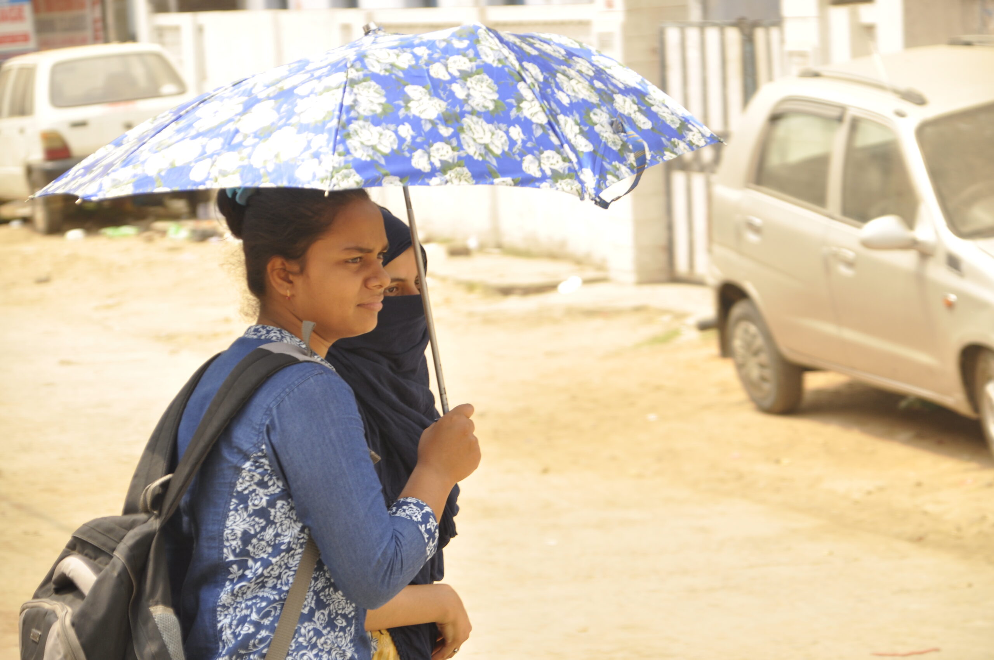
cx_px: 497
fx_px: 3805
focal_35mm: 138
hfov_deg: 14.9
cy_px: 330
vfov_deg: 9.9
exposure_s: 1/200
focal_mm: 92
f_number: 5.6
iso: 200
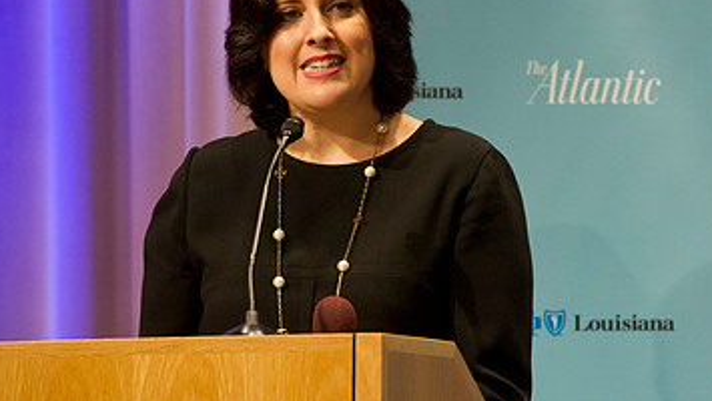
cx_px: 485
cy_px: 74
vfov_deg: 3.6
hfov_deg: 6.3
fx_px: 6459
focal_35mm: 342
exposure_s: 1/125
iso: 2500
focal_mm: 200
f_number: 4
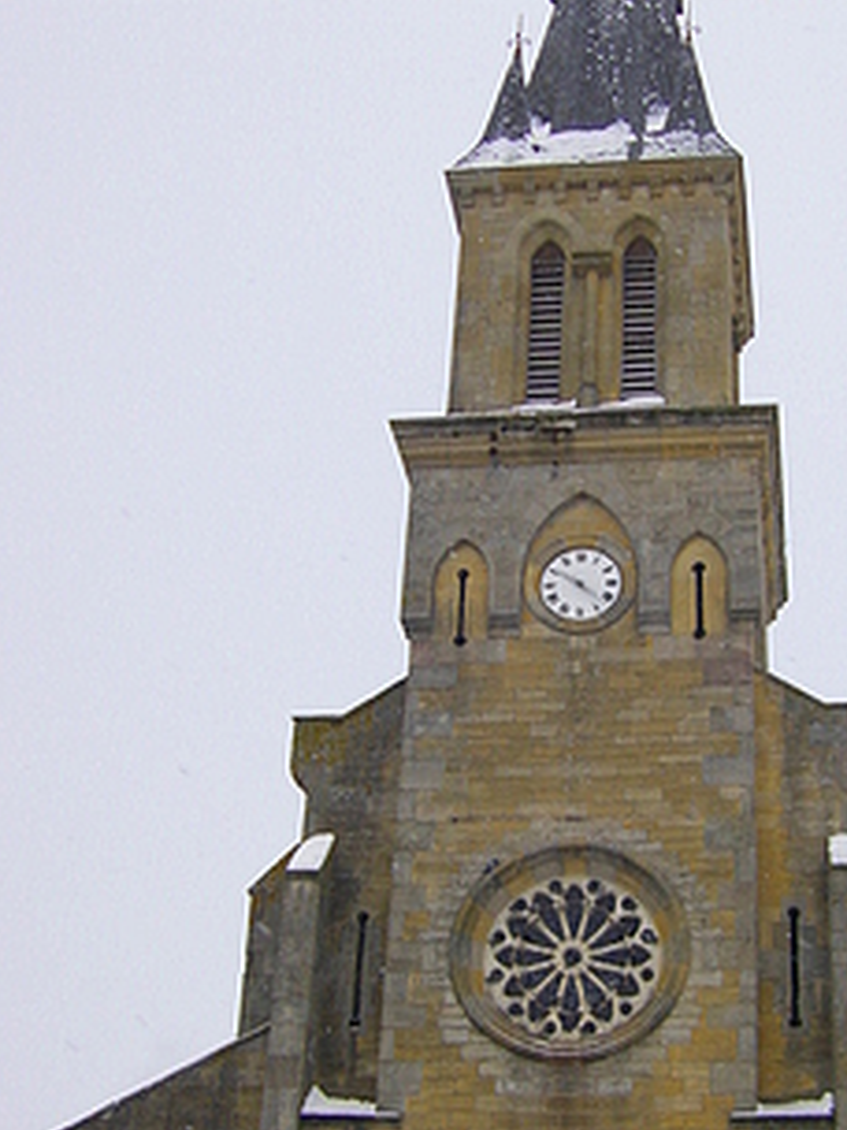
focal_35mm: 60
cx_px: 565
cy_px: 673
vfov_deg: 32.1
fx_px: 1957
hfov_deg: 24.3
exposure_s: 1/200
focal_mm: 6.3
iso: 64
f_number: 3.5
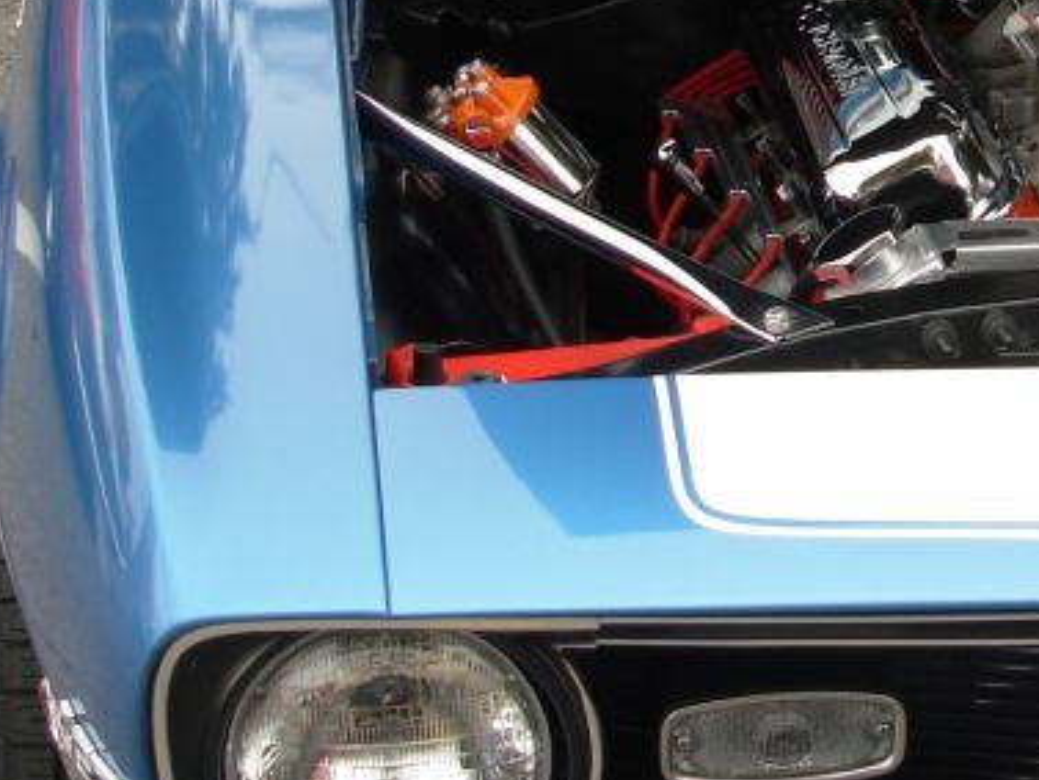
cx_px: 1108
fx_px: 3723
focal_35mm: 124
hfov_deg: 15.5
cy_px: 10
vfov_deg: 11.8
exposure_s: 1/228
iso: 50
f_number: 3.2
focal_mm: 8.5
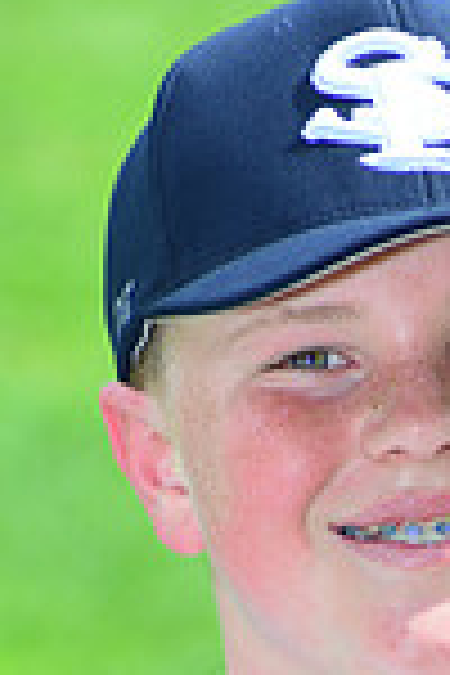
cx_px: 475
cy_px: 1080
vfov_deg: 3.1
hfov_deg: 2.1
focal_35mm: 658
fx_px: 12337
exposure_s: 1/200
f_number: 8
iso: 200
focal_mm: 170
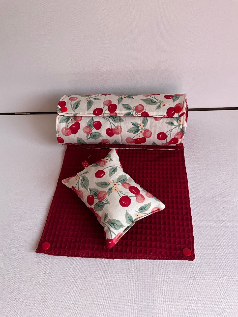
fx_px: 266
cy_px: 158
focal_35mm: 29
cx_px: 119
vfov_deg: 61.7
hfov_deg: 48.2
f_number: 1.8
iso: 25
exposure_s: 1/303
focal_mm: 3
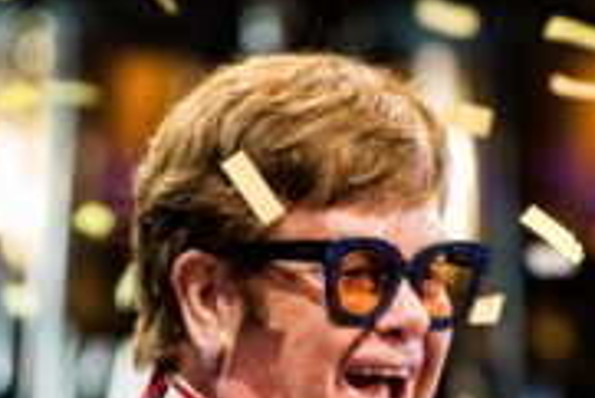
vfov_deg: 1.9
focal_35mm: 708
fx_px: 11711
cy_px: 482
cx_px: 454
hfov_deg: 2.9
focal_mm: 200
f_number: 3.5
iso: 2000
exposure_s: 1/800
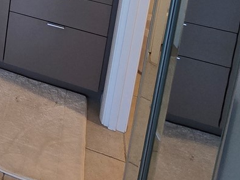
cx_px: -74
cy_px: -136
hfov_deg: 29.1
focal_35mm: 53
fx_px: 367
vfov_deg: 20.4
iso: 125
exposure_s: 1/60
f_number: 2.2
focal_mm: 2.2
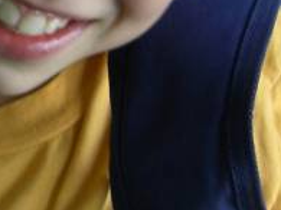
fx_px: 1298
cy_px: -92
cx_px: 13
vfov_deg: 9.1
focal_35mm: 160
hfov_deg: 12.2
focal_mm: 8
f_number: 2.8
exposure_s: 1/30
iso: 100
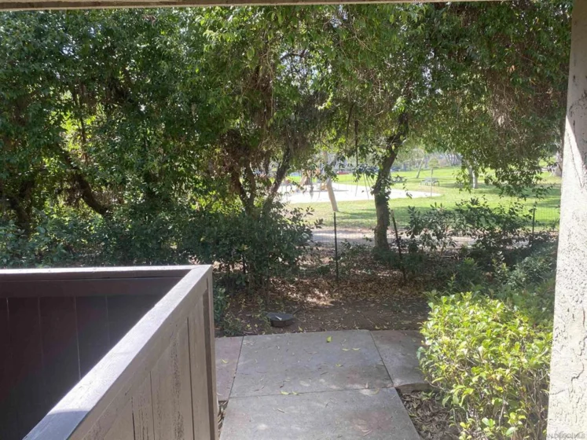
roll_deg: +1.4
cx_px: 294
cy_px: 220
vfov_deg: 53.1
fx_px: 441
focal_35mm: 26
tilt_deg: -6.4
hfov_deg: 67.3
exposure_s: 1/183
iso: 32
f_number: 1.8
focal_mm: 4.25
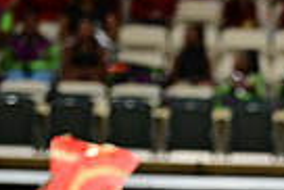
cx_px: 470
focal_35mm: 435
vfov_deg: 3.2
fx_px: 3435
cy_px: 355
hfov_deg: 4.7
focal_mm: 102
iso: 6400
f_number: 3.2
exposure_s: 1/1000
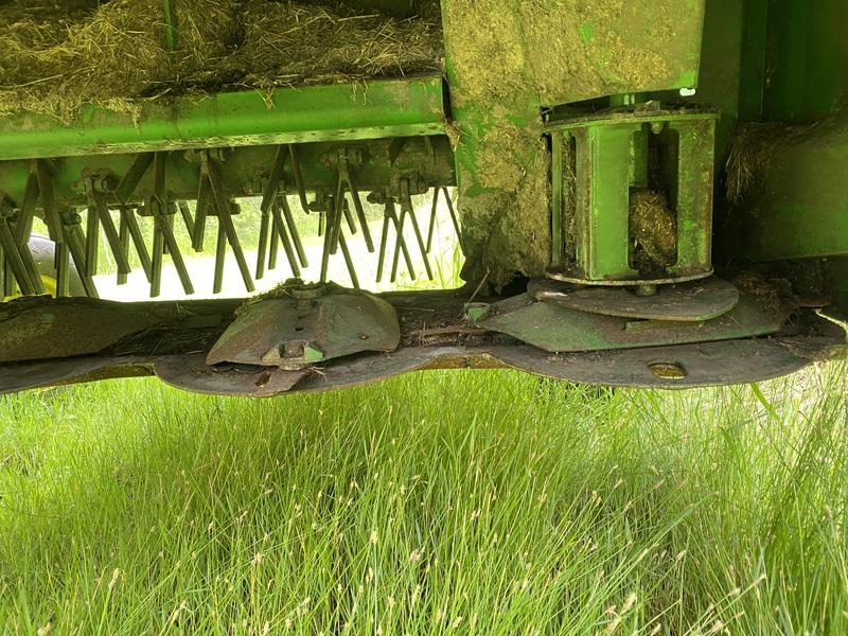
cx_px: 424
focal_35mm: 26
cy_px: 318
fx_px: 637
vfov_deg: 53.1
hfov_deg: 67.3
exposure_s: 1/70
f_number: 1.8
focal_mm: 4.25
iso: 125
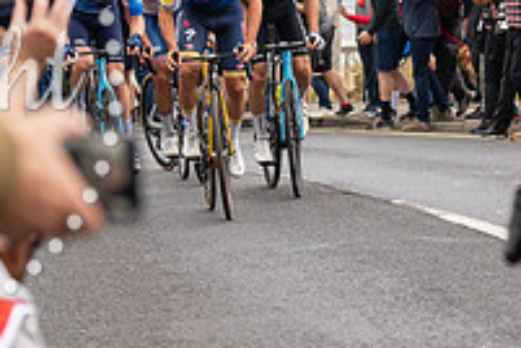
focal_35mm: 227
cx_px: 283
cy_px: -51
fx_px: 3285
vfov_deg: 6.0
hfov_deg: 9.1
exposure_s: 1/1000
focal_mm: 70
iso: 320
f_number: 3.5
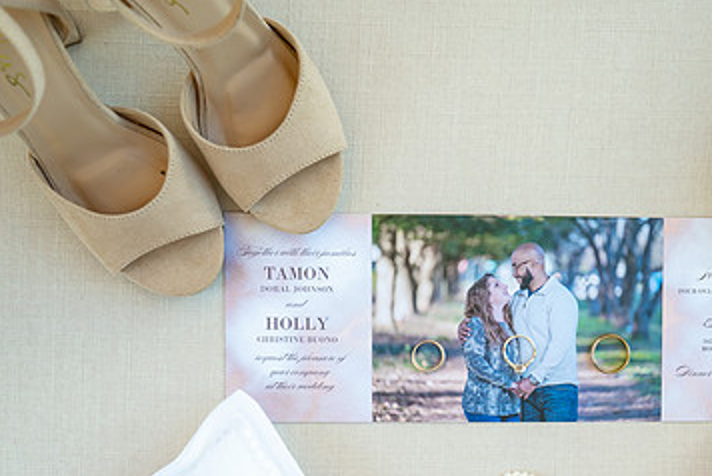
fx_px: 1128
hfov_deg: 34.4
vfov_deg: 23.5
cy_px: 383
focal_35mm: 57
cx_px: 524
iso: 320
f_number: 4
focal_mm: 35
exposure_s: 1/200
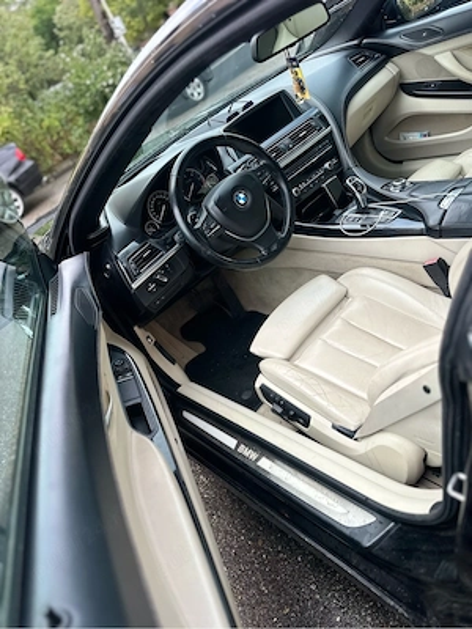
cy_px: 314
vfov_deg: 71.6
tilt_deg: -32.9
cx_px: 236
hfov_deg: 56.8
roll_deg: +26.8
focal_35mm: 24
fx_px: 436
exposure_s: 1/1473
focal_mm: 6.86
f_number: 1.78
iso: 80
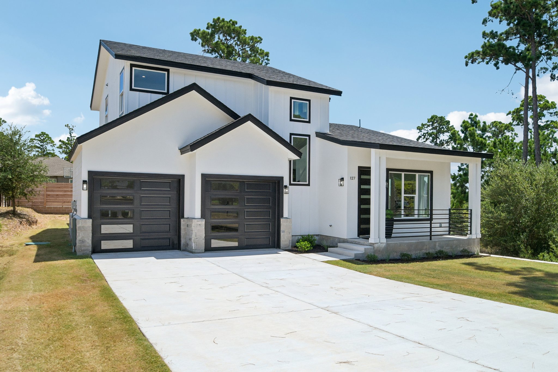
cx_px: 279
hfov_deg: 67.4
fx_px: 418
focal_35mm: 27
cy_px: 186
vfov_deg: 47.9
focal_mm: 18
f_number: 8
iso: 400
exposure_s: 1/1000
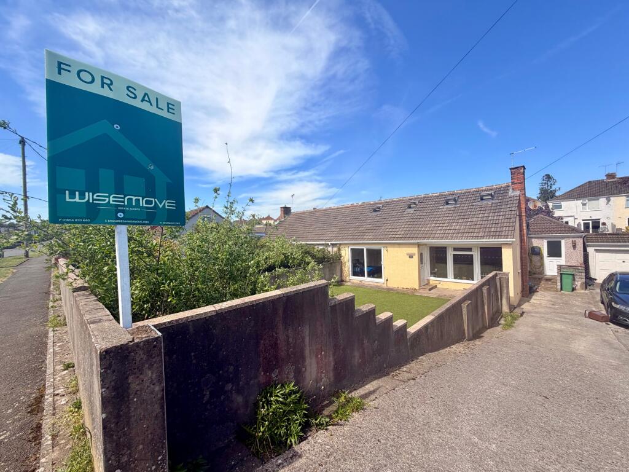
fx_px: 254
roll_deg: +2.5
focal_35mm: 14
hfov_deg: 102.1
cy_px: 236
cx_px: 314
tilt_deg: -1.3
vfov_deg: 85.7
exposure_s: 1/770
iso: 20
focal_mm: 2.22
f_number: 2.2
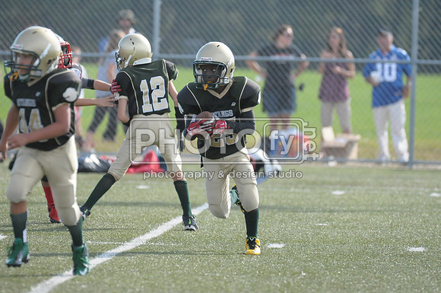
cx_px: 220
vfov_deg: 3.3
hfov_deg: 4.9
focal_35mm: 420
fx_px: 5138
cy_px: 146
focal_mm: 280
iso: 1600
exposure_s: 1/4000
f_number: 4
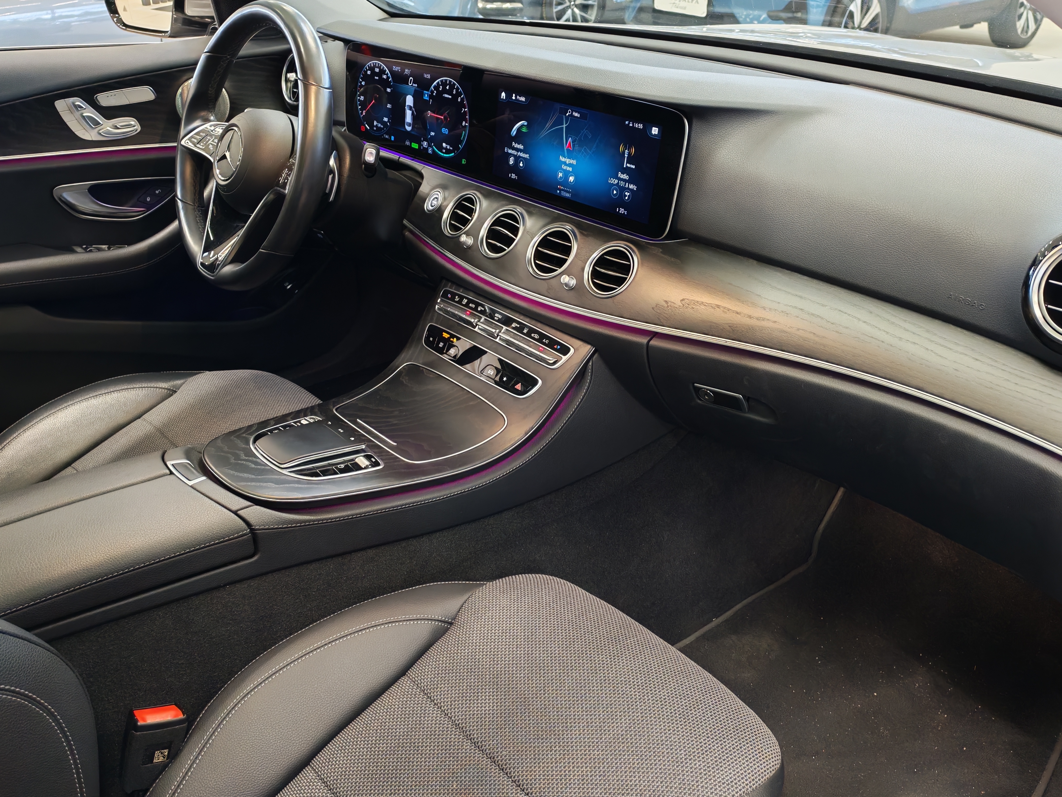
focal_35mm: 32
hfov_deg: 56.8
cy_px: 398
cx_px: 531
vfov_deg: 44.2
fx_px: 982
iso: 965
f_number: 1.9
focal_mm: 6.12
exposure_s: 1/50
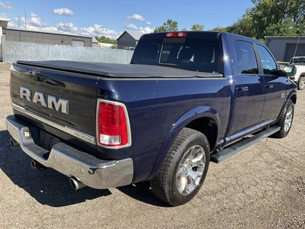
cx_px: 152
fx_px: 256
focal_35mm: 29
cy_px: 114
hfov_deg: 61.7
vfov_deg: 48.2
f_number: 1.8
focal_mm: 3
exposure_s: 1/1055
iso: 25
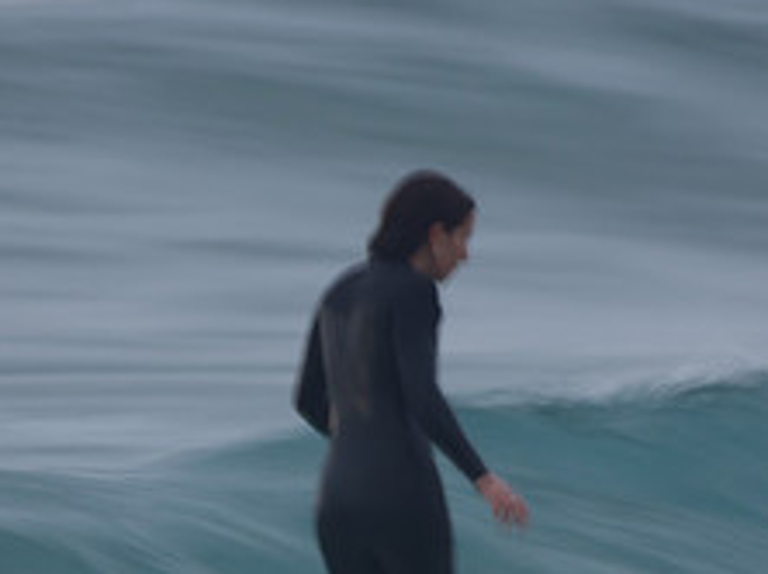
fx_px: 41798
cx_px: 381
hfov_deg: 1.1
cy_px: 666
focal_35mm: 1886
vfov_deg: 0.8
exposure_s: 1/10
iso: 200
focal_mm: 500
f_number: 5.6
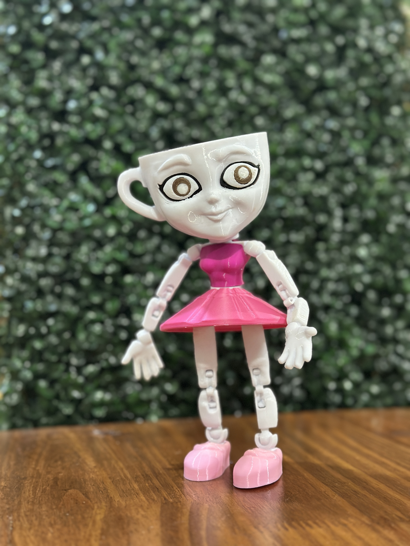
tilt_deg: +0.7
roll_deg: -0.1
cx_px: 205
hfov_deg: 30.3
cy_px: 273
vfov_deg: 39.7
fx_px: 758
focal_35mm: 48
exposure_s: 1/50
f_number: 1.78
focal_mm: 6.86
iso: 400
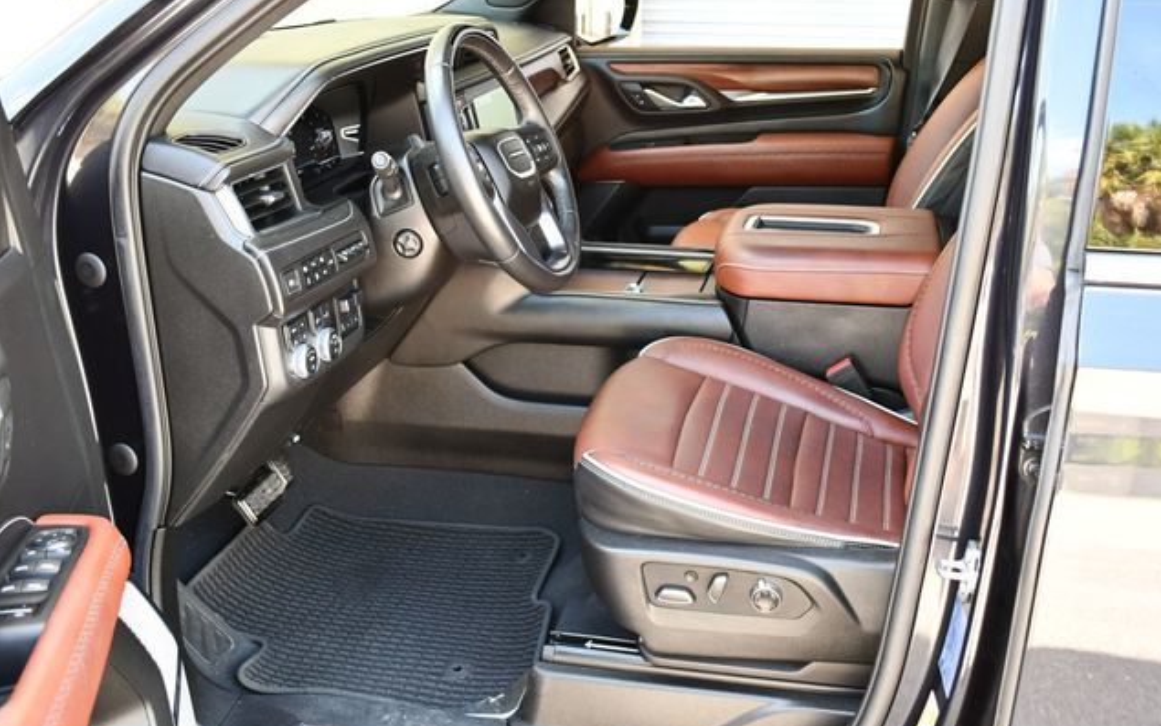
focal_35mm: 37
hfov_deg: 52.7
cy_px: 355
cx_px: 581
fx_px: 1171
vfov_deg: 34.4
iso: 800
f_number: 3.5
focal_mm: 18
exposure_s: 1/160
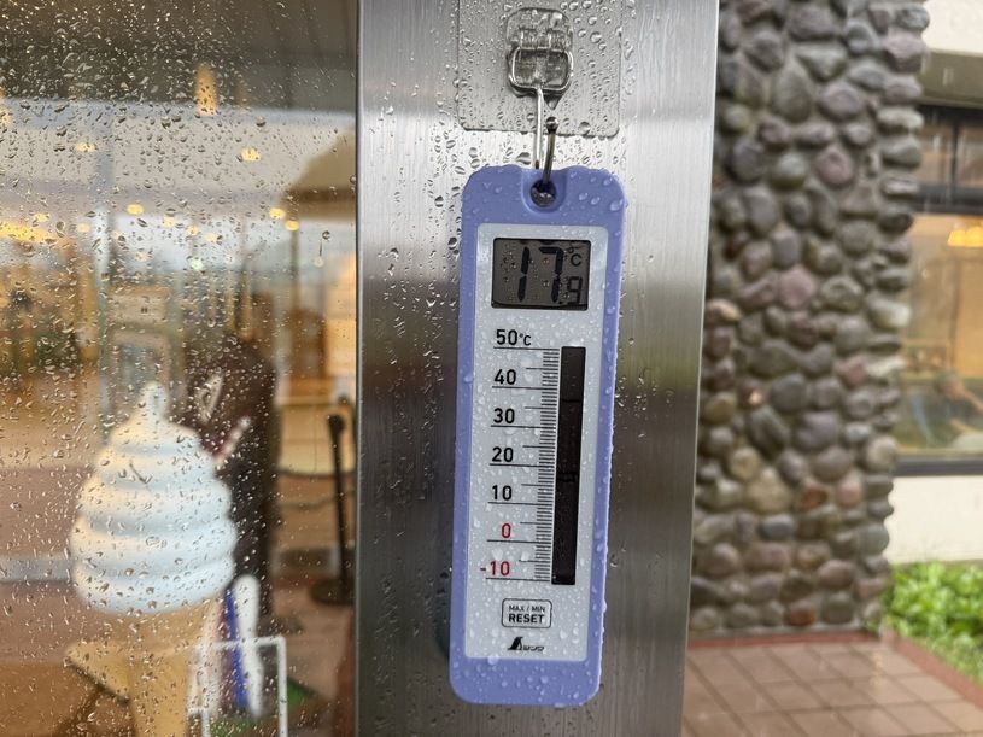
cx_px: 492
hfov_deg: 71.6
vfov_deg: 56.8
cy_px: 368
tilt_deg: -6.7
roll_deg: -0.5
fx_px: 681
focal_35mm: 24
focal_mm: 6.76
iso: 200
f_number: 1.78
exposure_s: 1/121
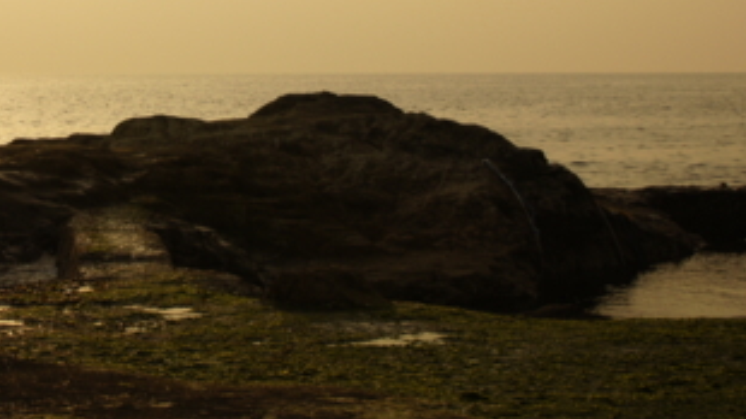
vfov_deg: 15.1
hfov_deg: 26.2
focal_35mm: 79
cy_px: 45
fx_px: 1562
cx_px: 103
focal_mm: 26
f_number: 11
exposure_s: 1/400
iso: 200
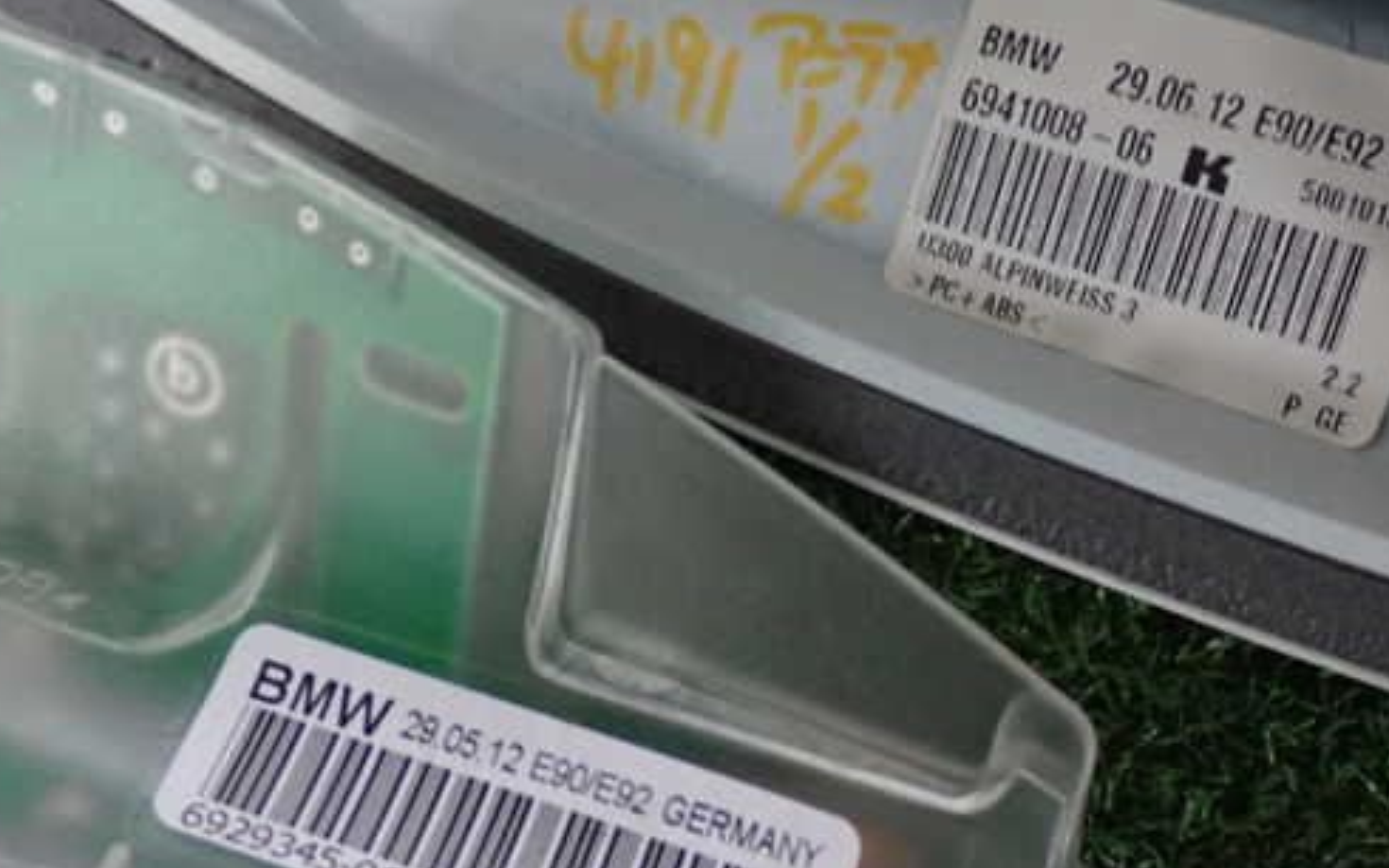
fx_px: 2309
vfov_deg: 21.2
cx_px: 805
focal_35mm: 61
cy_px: 545
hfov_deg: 33.4
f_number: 3.1
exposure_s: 1/15
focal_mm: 8.4
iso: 800
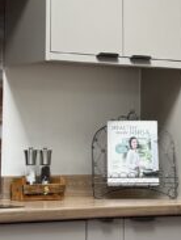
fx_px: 931
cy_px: 7
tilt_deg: +9.6
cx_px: 115
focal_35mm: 134
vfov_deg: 14.5
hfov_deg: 11.1
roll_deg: -0.2
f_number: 1.78
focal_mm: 6.76
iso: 64
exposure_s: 1/247
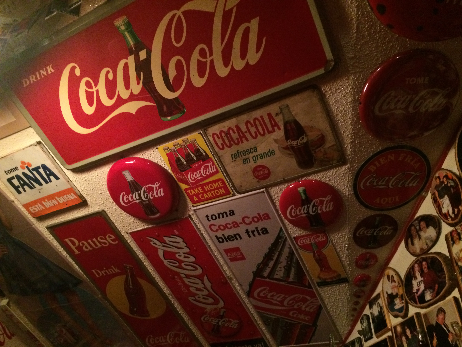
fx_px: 387
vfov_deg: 48.2
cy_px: 174
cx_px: 231
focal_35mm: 29
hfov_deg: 61.7
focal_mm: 4.15
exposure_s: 1/15
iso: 400
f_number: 2.2
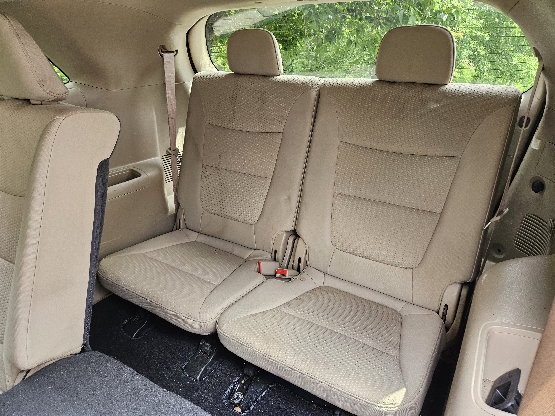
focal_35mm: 23
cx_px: 278
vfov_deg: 58.9
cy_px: 208
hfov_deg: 73.9
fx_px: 369
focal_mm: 5.4
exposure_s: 1/180
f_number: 1.8
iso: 200
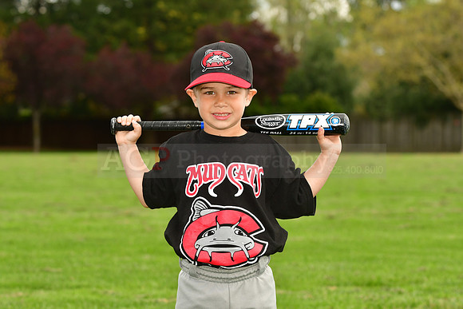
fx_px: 1891
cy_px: 154
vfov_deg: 9.3
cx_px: 232
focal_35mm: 147
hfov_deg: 14.0
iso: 200
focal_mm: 98
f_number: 5
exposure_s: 1/500
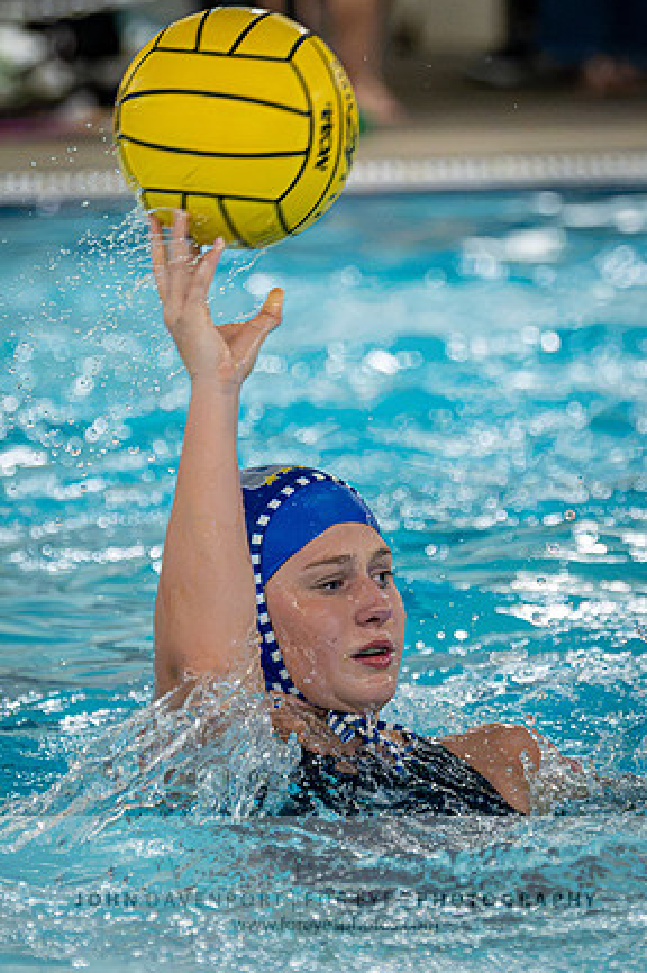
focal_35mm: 357
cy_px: 451
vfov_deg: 5.8
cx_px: 386
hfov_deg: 3.8
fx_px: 9639
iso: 14400
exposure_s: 1/1000
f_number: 4
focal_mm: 170
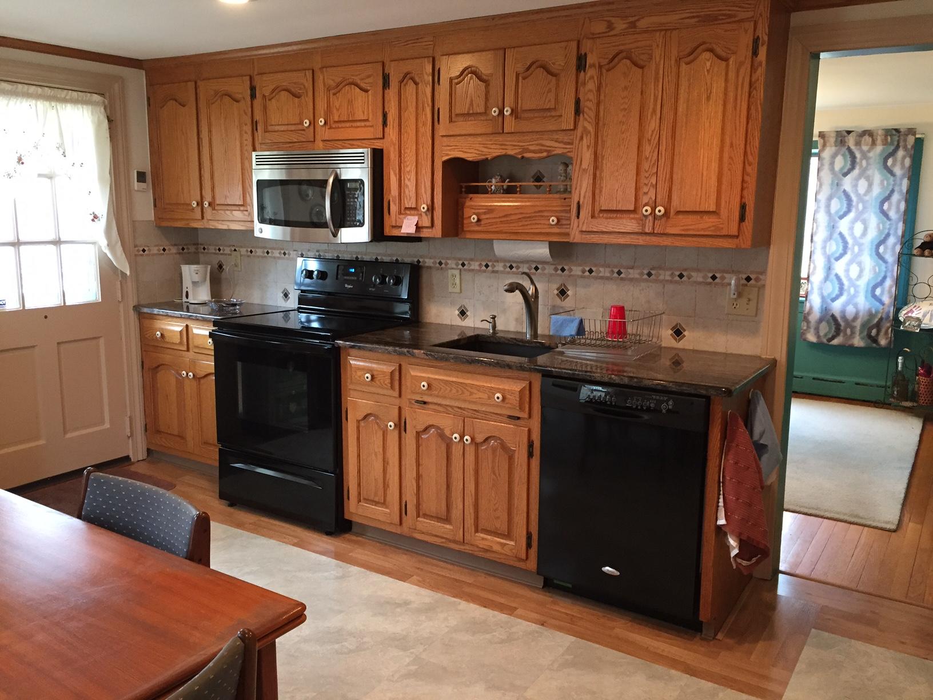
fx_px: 782
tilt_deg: -10.8
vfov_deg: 48.2
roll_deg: -0.2
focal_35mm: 29
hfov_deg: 61.7
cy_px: 350
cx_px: 466
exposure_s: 1/30
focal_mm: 4.15
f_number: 2.2
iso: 125
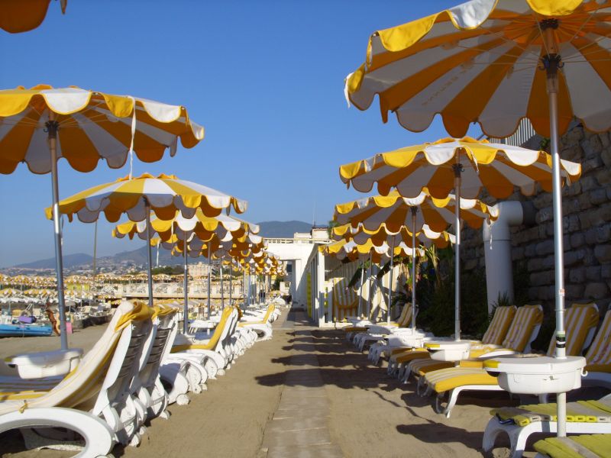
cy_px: 229
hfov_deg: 49.0
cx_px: 306
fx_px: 671
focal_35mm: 38
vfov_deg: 37.7
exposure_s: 1/353
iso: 50
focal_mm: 7.8
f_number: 7.4
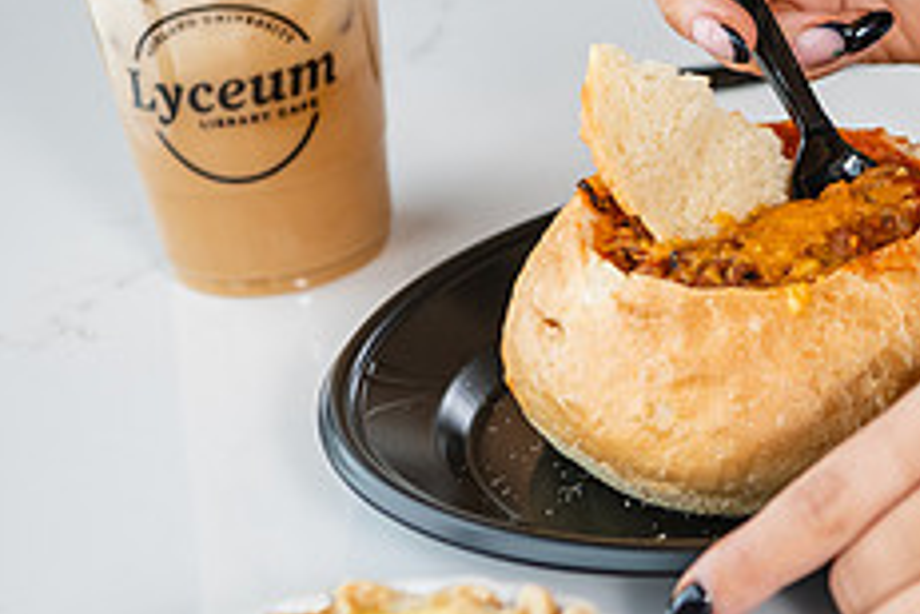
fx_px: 3986
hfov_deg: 13.1
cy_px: 209
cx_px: 801
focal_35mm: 156
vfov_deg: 8.8
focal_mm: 62
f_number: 4
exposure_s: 1/200
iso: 500
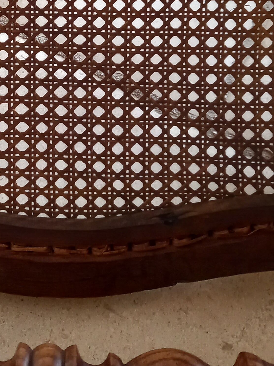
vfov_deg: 27.6
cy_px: 14
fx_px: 707
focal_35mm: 67
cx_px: 51
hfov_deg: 21.6
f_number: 2
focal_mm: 4.6
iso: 400
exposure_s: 1/25
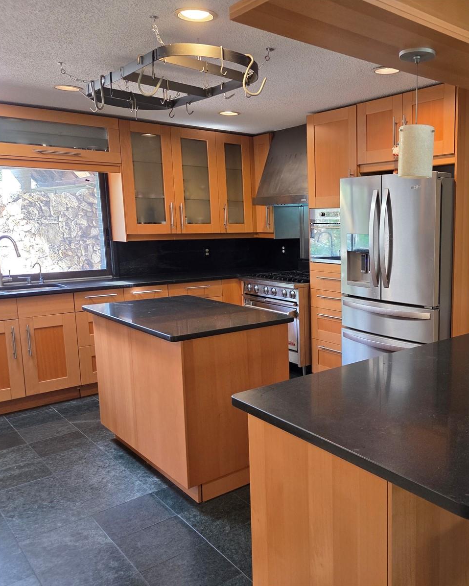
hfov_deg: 45.9
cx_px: 379
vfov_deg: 58.8
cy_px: 293
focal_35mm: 30
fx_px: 520
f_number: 1.8
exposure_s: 1/120
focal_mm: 5.4
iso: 200
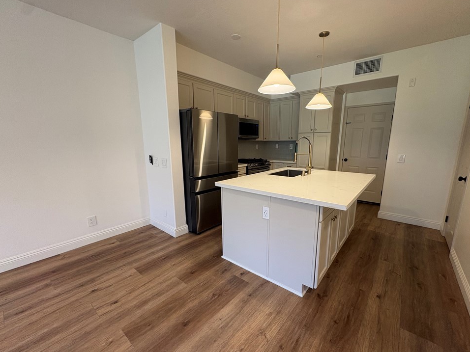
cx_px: 241
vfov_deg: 81.7
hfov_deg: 98.2
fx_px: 204
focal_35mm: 15
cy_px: 181
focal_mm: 2.22
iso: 200
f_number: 2.2
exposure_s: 1/60
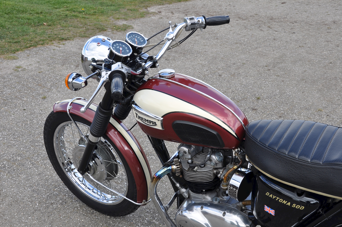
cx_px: 171
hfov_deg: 43.7
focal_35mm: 45
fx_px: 427
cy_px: 114
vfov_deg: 29.8
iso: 200
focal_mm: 30
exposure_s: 1/125
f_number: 11
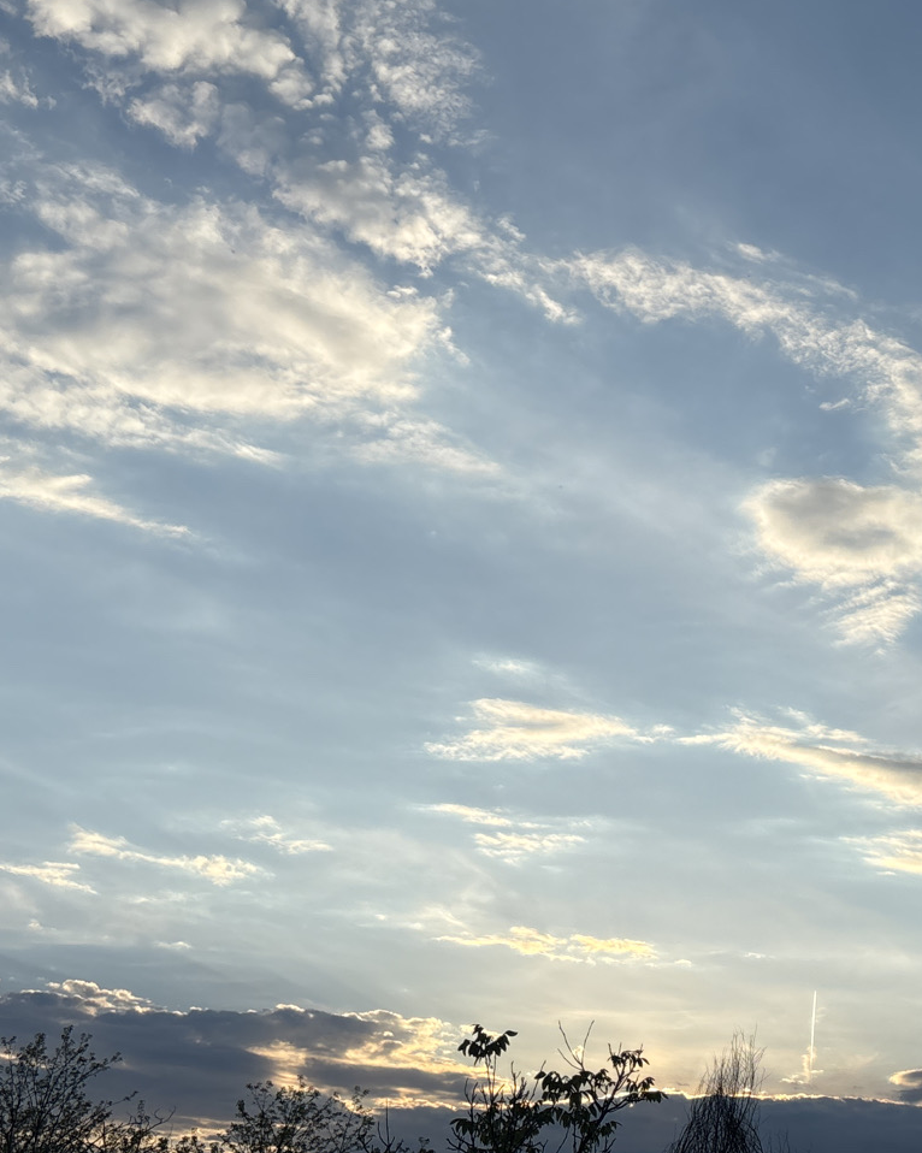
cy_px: 466
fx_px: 1808
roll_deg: -2.6
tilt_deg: +26.4
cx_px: 761
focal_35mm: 53
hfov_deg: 27.9
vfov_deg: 35.3
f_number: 1.6
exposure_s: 1/5076
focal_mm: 5.96
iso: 50
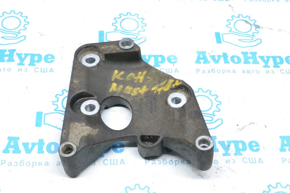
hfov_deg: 31.9
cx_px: 145
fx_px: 508
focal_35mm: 63
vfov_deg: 21.6
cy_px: 96
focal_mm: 42
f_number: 9
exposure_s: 1/160
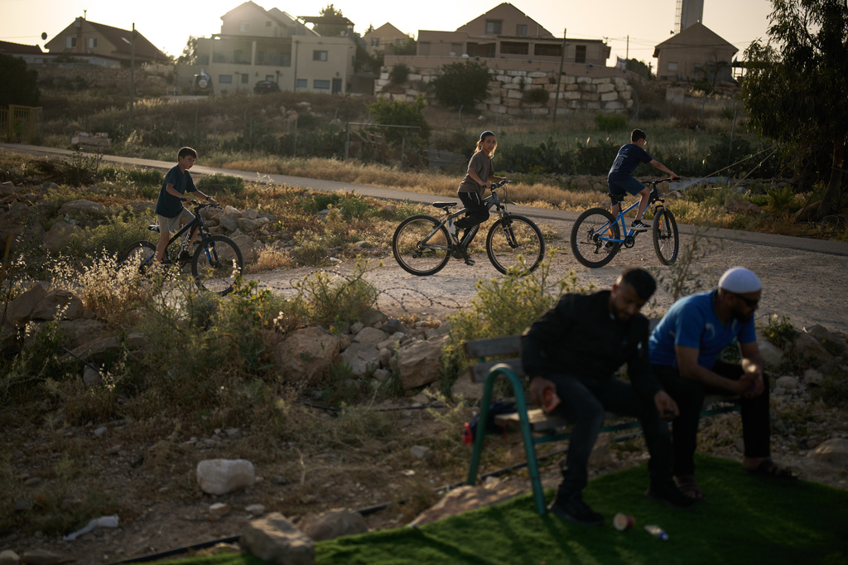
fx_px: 1177
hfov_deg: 39.6
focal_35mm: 50
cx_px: 424
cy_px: 282
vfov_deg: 27.0
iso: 100
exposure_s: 1/4000
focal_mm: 50
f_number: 1.4
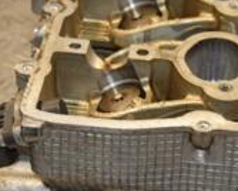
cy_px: 66
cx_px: 198
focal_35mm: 212
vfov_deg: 7.3
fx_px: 1495
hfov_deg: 9.1
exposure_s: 1/200
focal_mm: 42
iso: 800
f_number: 5
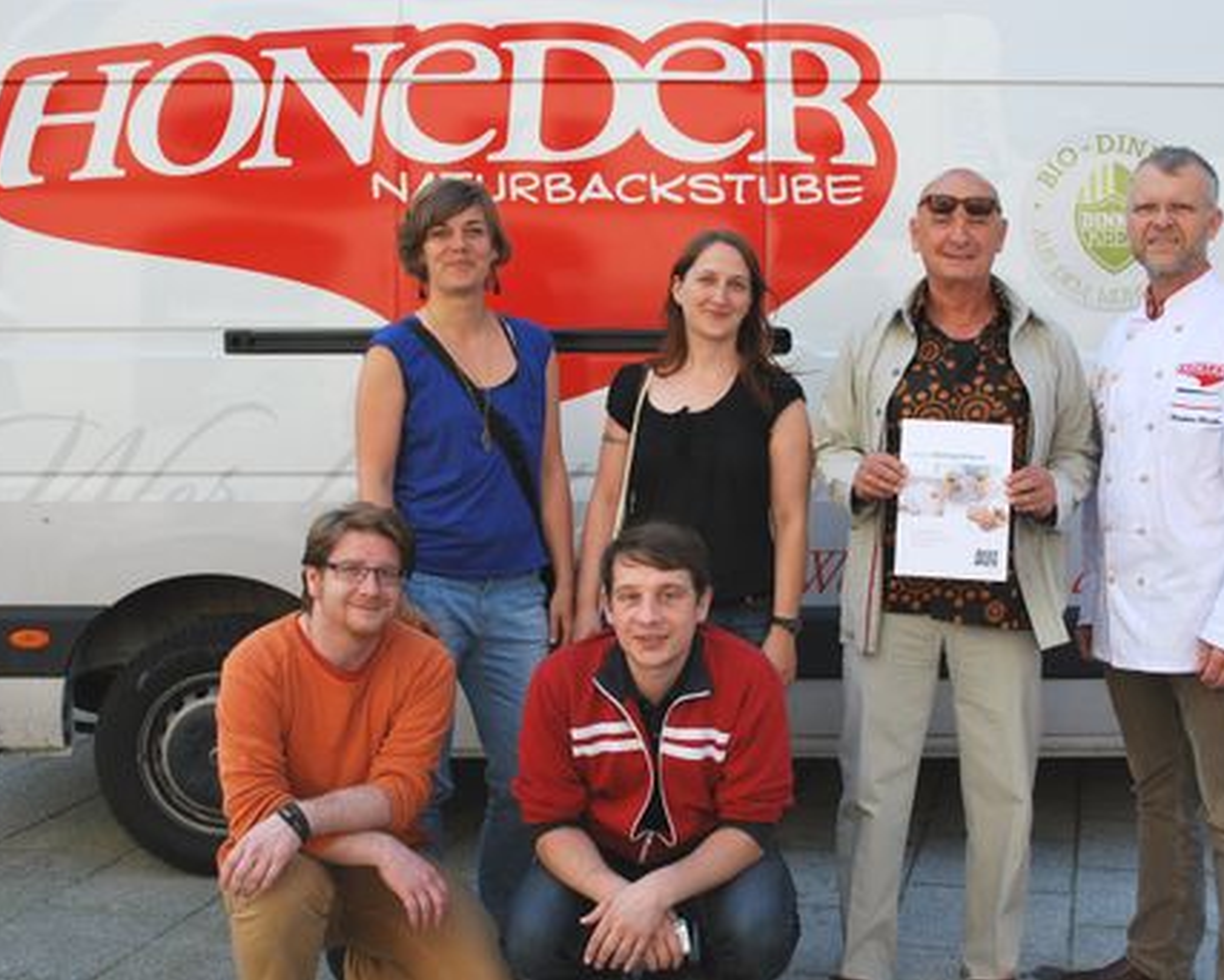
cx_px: 714
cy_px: 490
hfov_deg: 41.9
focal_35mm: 44
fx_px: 1595
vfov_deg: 34.2
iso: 100
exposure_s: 1/125
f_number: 5.6
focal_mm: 26
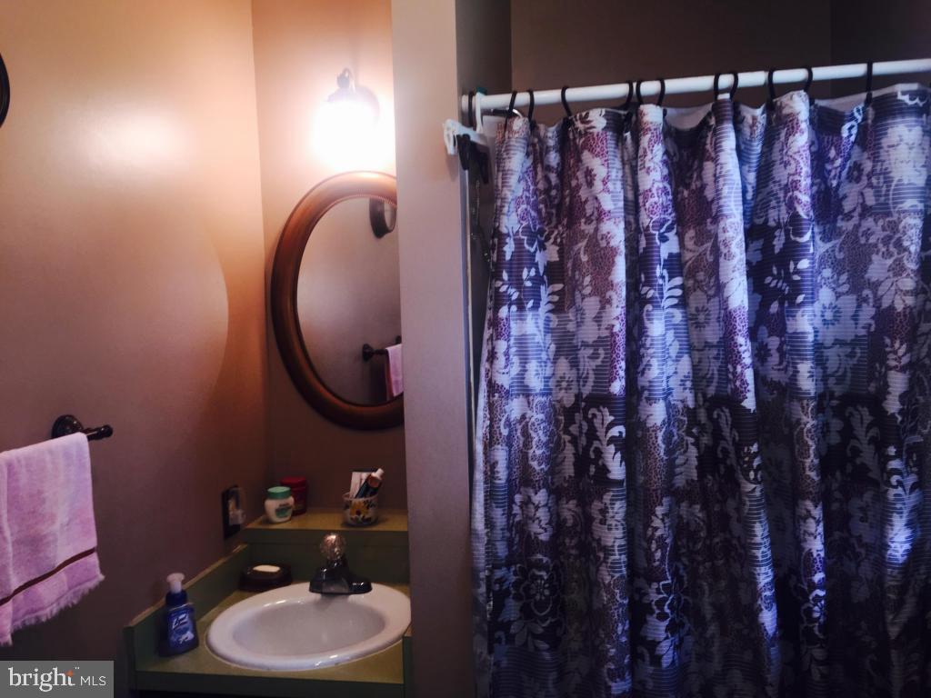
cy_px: 349
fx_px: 780
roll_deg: +0.6
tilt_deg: -4.1
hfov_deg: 61.7
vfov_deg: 48.2
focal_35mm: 29
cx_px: 466
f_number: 2.2
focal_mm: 4.15
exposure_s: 1/31
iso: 32
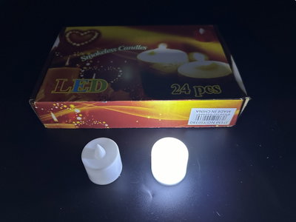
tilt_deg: -48.7
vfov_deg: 56.8
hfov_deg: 71.6
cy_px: 111
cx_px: 148
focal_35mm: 24
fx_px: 205
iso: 800
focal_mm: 6.86
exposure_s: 1/60
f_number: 1.78
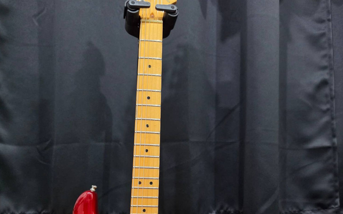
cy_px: 167
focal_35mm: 33
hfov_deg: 58.1
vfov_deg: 37.1
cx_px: 171
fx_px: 308
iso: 800
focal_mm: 6.5
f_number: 1.4
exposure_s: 1/120
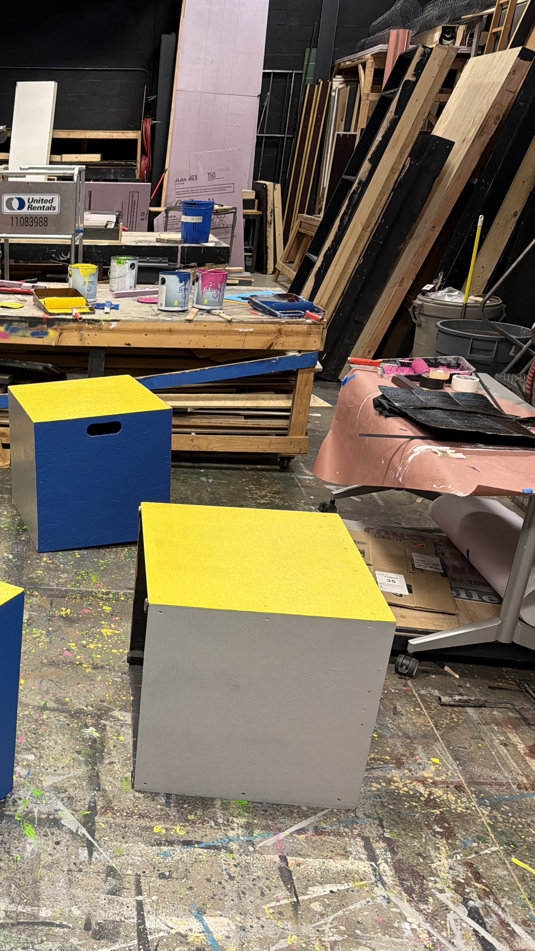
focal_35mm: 35
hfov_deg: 31.3
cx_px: 3
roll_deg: -0.4
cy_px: 477
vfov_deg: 56.6
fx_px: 883
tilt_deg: -21.5
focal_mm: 6.76
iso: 160
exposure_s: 1/60
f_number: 1.78
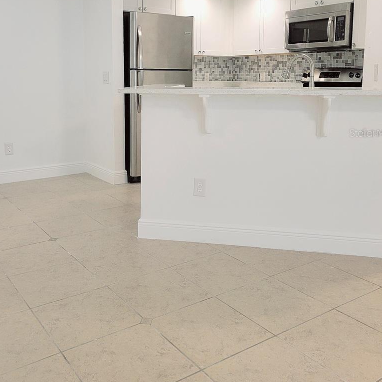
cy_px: 133
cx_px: 172
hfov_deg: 46.0
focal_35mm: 36
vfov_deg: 45.5
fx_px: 449
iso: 250
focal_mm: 5.4
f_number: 1.8
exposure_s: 1/120
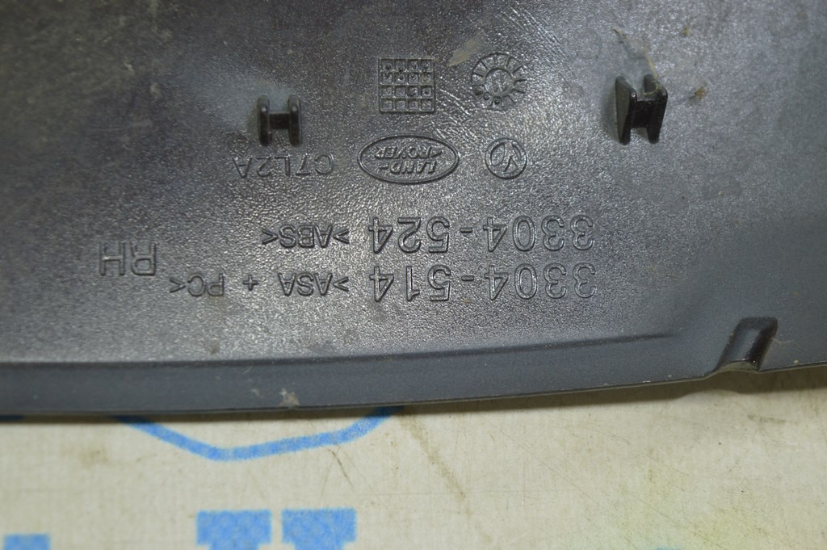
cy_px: 275
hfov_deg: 26.0
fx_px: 1790
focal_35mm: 78
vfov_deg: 17.5
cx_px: 414
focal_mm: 52
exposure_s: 1/20
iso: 400
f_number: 5.6
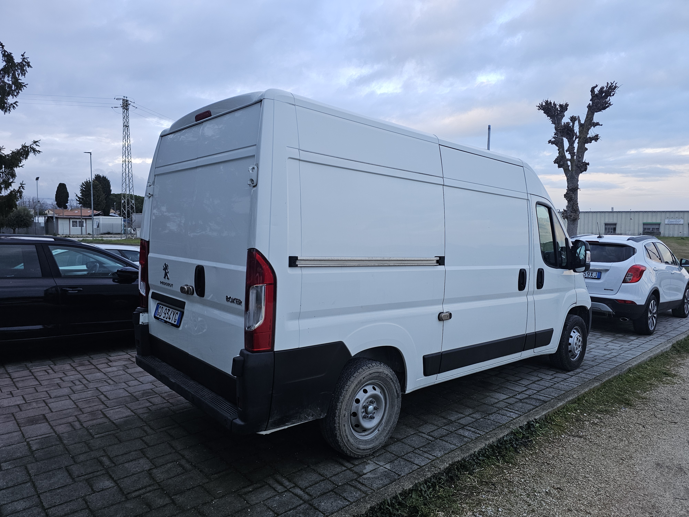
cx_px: 344
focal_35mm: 23
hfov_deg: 73.9
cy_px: 258
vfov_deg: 58.9
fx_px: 458
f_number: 1.7
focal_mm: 6.3
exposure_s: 1/359
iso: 125
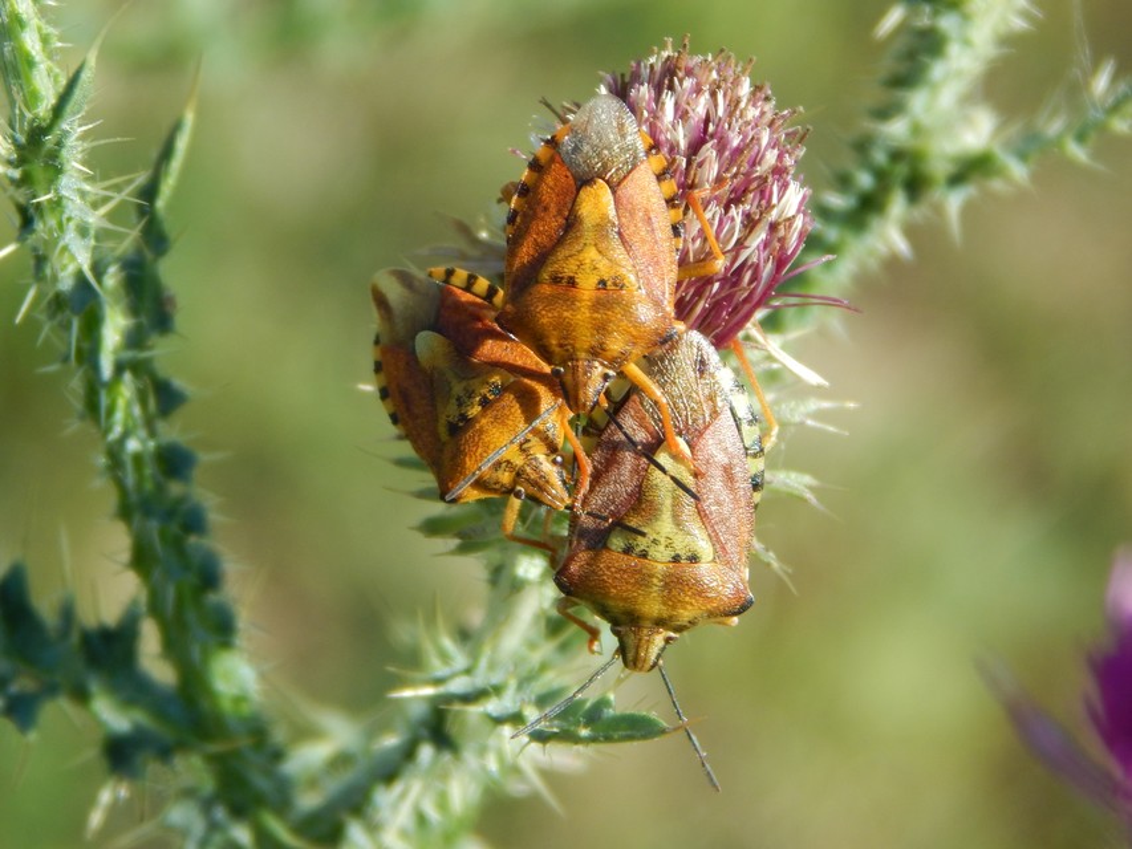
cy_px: 424
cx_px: 566
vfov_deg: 6.4
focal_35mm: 232
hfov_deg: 8.5
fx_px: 7588
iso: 125
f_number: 5.6
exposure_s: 1/320
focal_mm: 41.7
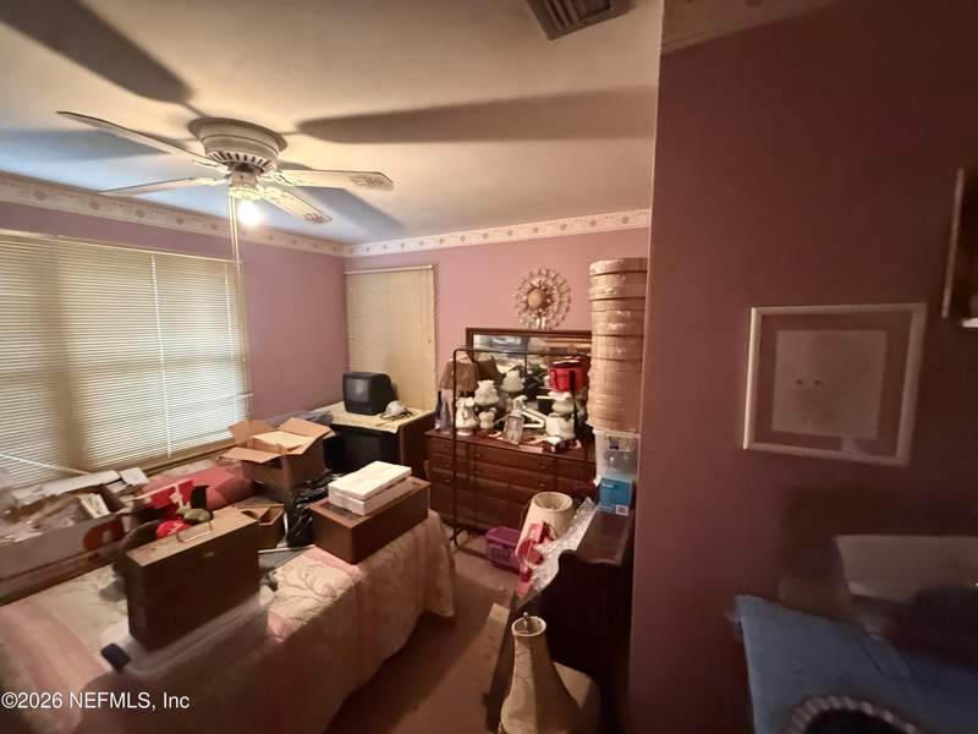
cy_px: 367
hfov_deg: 102.1
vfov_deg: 85.7
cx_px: 489
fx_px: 396
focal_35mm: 14
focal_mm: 2.22
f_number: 2.2
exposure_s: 1/60
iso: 1250
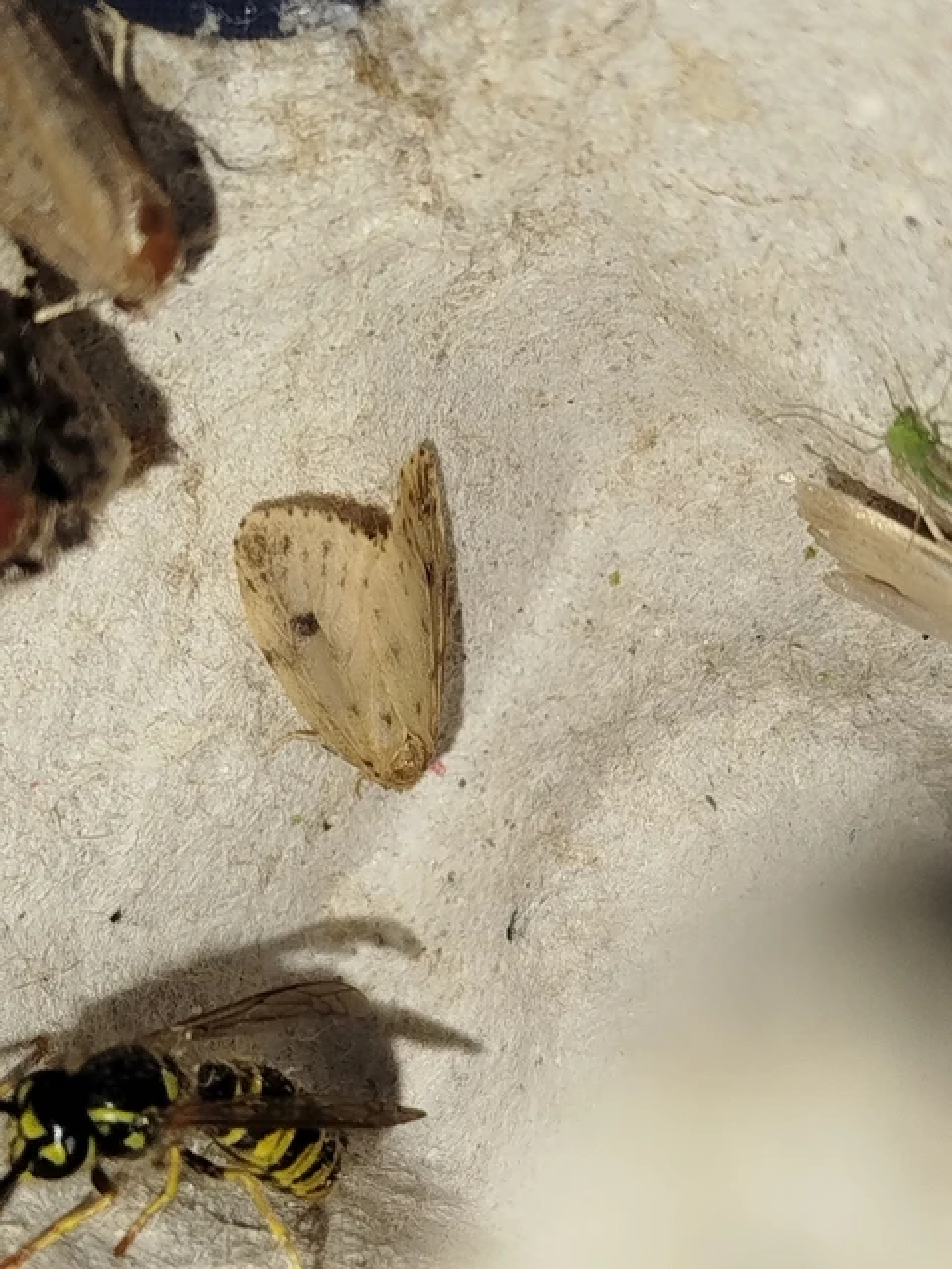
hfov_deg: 18.7
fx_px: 2897
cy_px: 634
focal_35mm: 79
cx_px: 476
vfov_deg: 24.7
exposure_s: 1/50
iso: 80
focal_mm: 5.31
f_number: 1.7
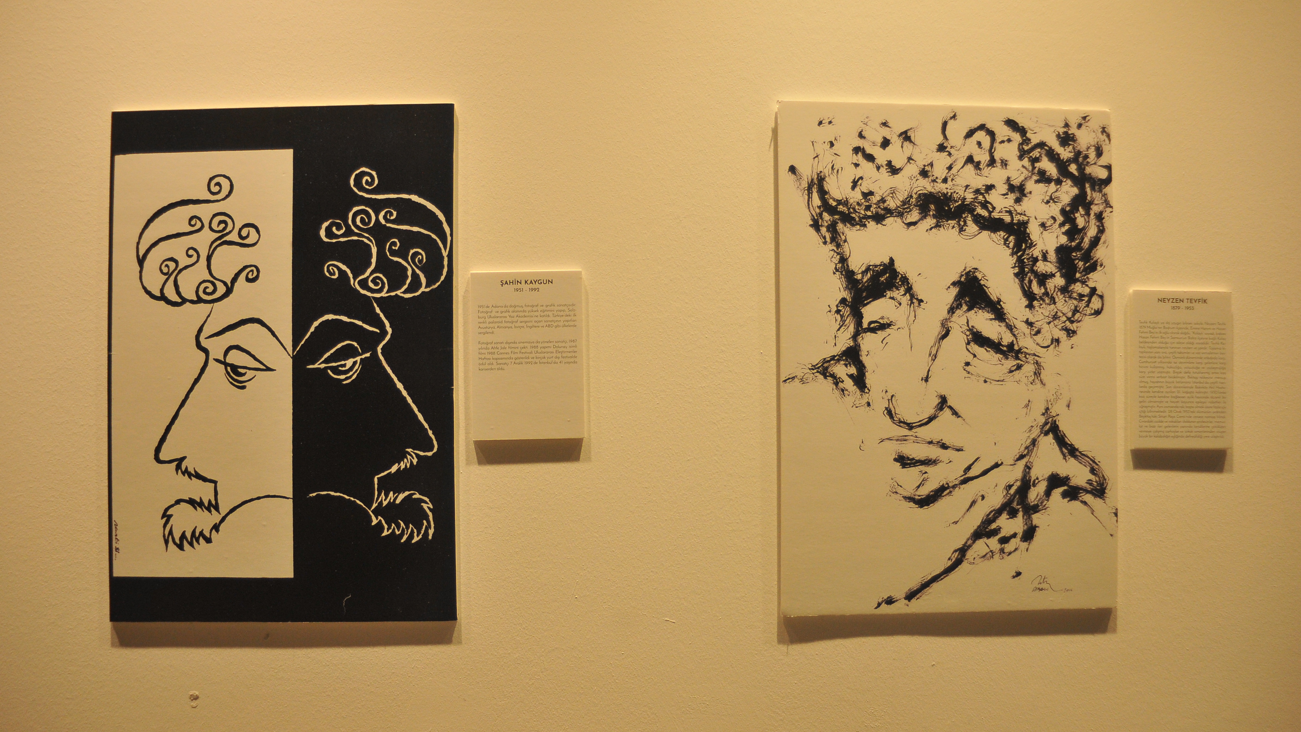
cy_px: 393
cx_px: 636
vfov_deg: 38.9
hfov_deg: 64.3
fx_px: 1035
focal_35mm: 30
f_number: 3.5
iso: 2000
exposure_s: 1/1250
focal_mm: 28
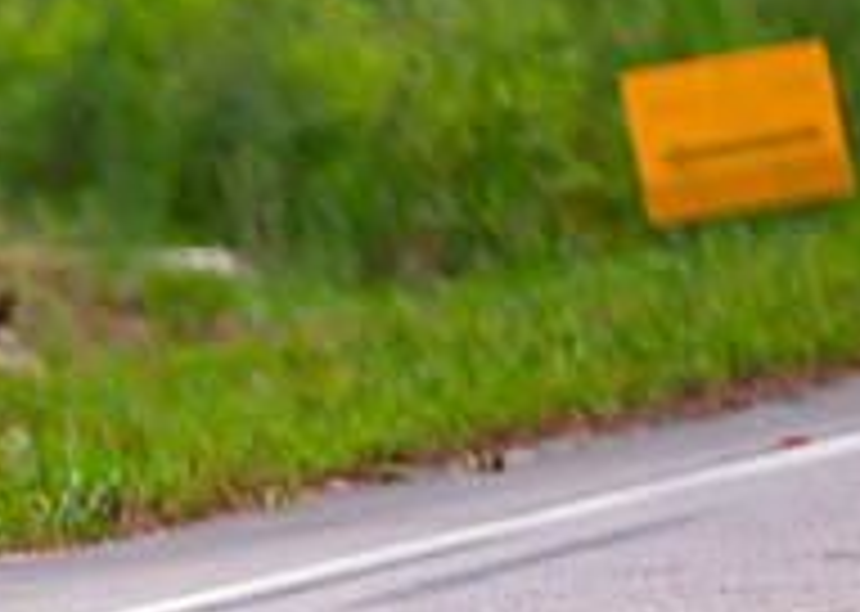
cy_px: 585
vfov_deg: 1.7
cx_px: -508
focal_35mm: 830
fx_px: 20251
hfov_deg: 2.4
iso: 500
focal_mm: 200
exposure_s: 1/640
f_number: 2.8
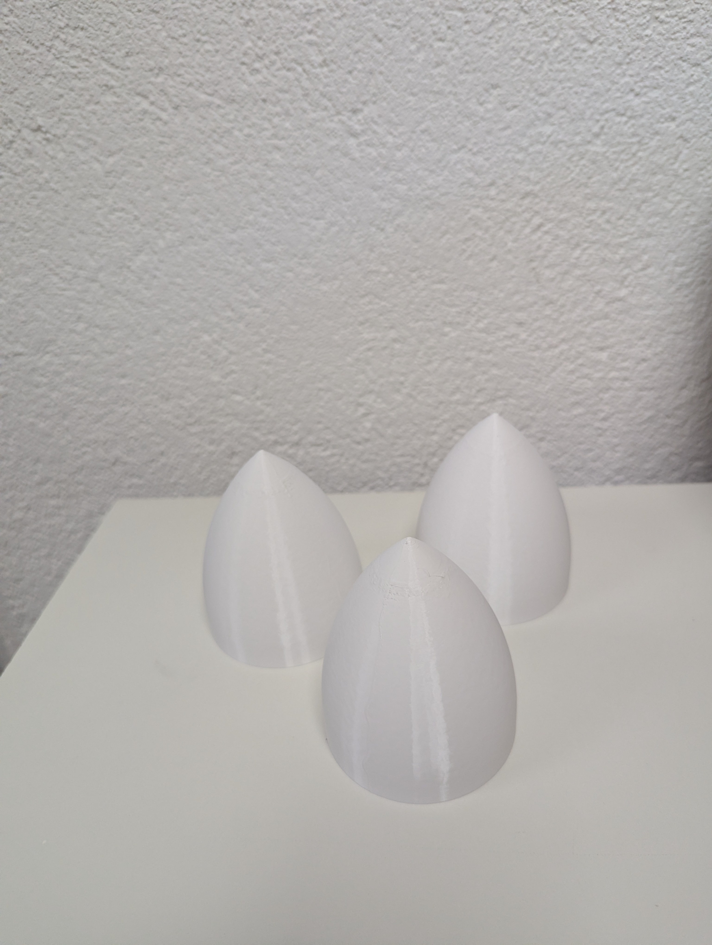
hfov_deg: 56.9
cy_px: 472
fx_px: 657
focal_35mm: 24
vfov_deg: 71.5
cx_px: 356
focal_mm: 6.81
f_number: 1.85
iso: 309
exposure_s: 1/273
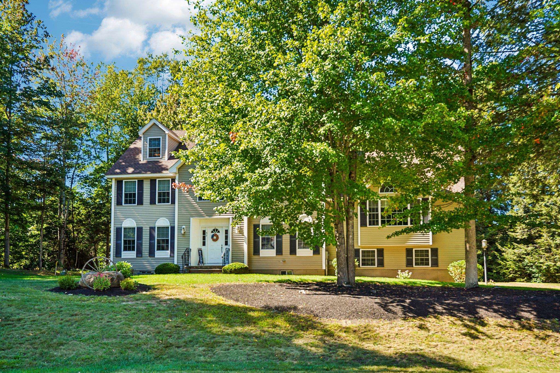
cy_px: 186
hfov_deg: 58.7
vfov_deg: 41.1
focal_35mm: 32
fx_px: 498
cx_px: 280
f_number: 8
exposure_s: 1/40
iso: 100
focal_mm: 32
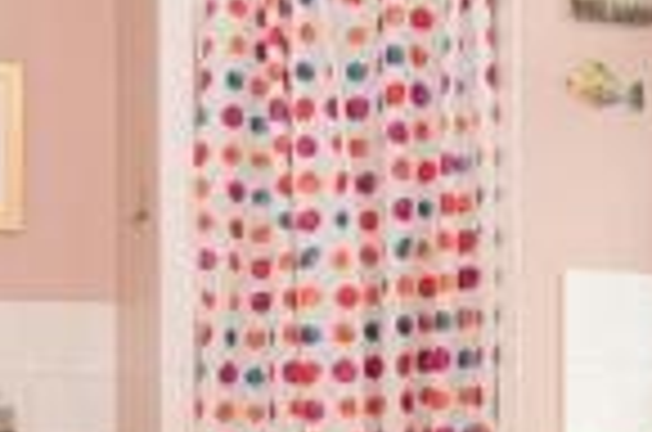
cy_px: 394
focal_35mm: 68
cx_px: 243
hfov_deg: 29.6
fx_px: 1229
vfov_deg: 19.5
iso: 400
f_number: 7.1
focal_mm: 10
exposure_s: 1/60
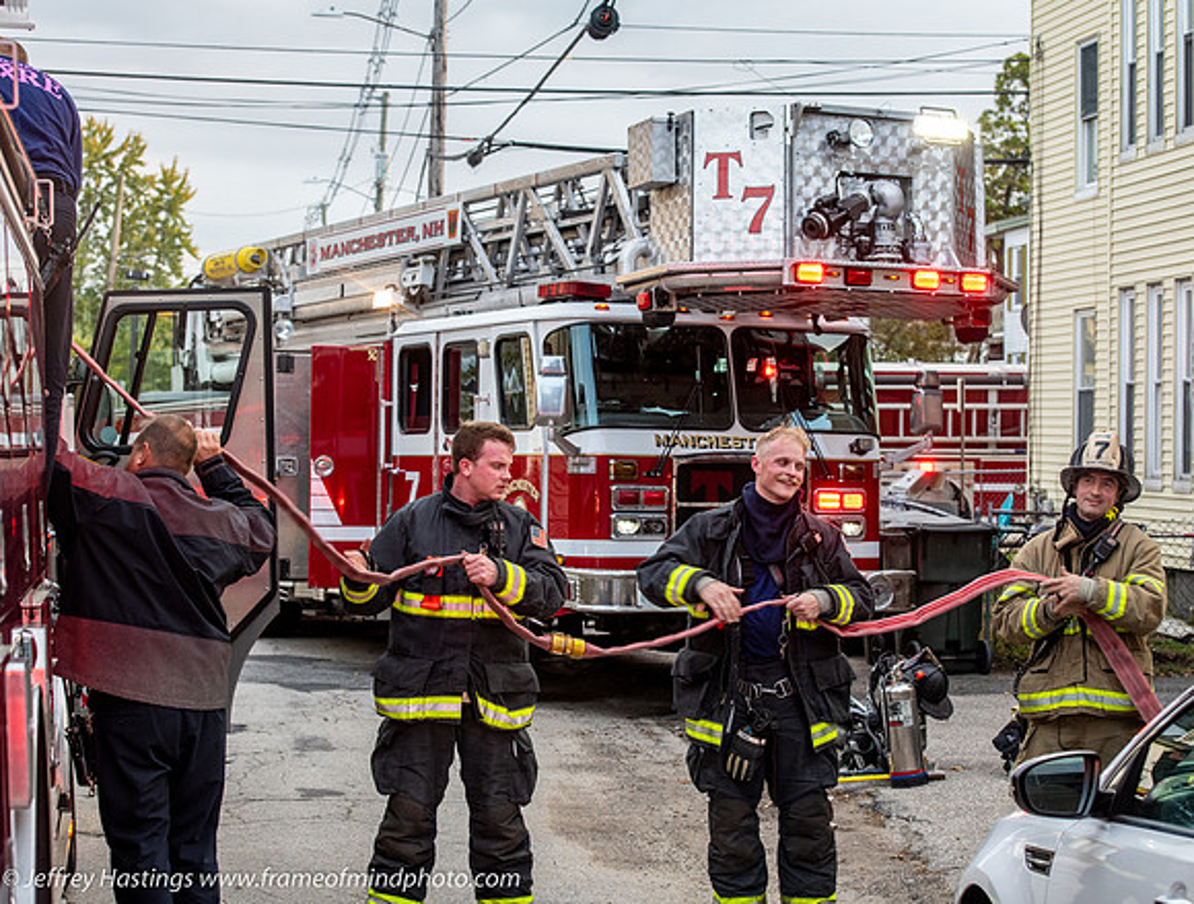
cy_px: 452
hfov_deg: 25.4
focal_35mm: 77
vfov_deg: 19.3
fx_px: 2651
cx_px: 634
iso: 640
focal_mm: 70
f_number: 5
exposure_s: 1/125
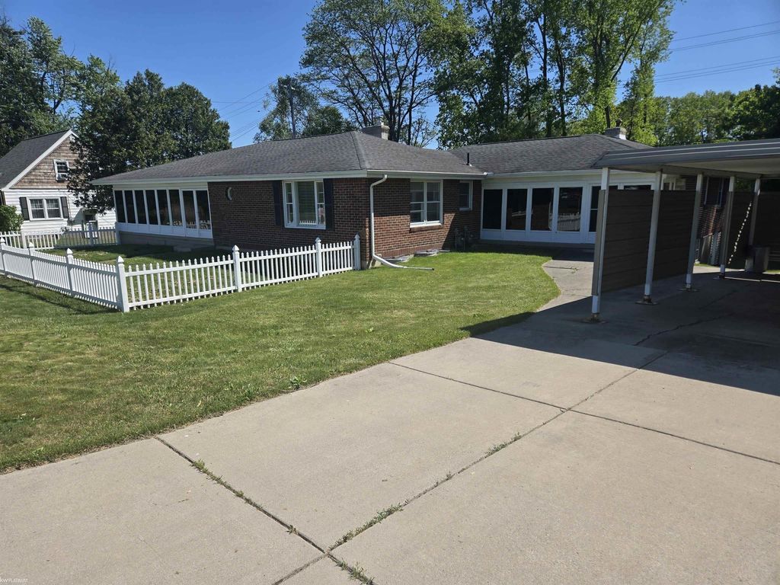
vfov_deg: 58.9
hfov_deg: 73.9
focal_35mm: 23
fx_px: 518
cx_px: 390
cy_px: 292
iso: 40
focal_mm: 5.4
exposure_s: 1/2921
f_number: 1.8
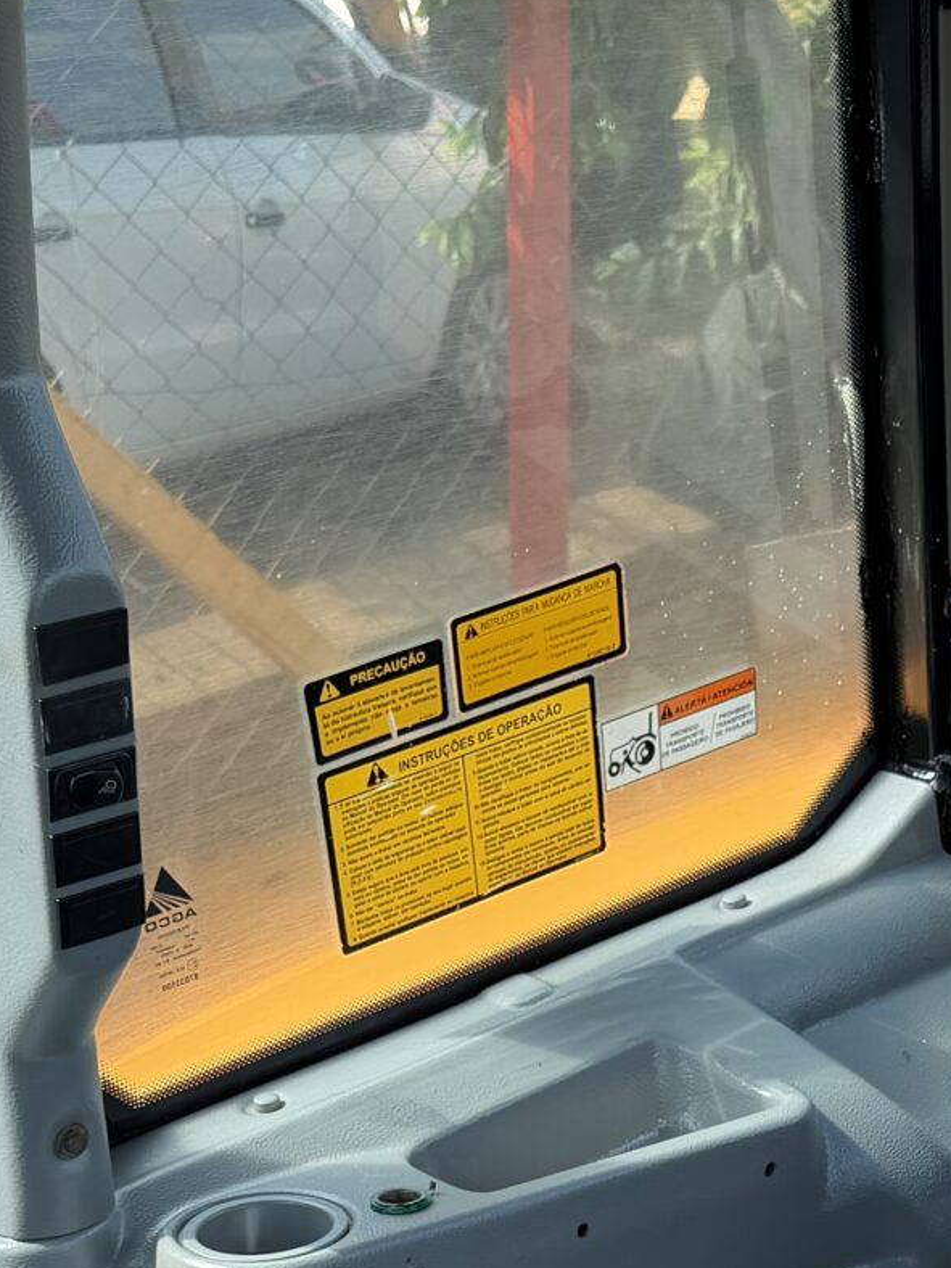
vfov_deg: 23.0
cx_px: 660
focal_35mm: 78
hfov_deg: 18.8
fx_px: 2857
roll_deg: -0.5
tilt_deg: -34.3
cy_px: 1509
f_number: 1.78
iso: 80
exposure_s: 1/742
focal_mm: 6.76
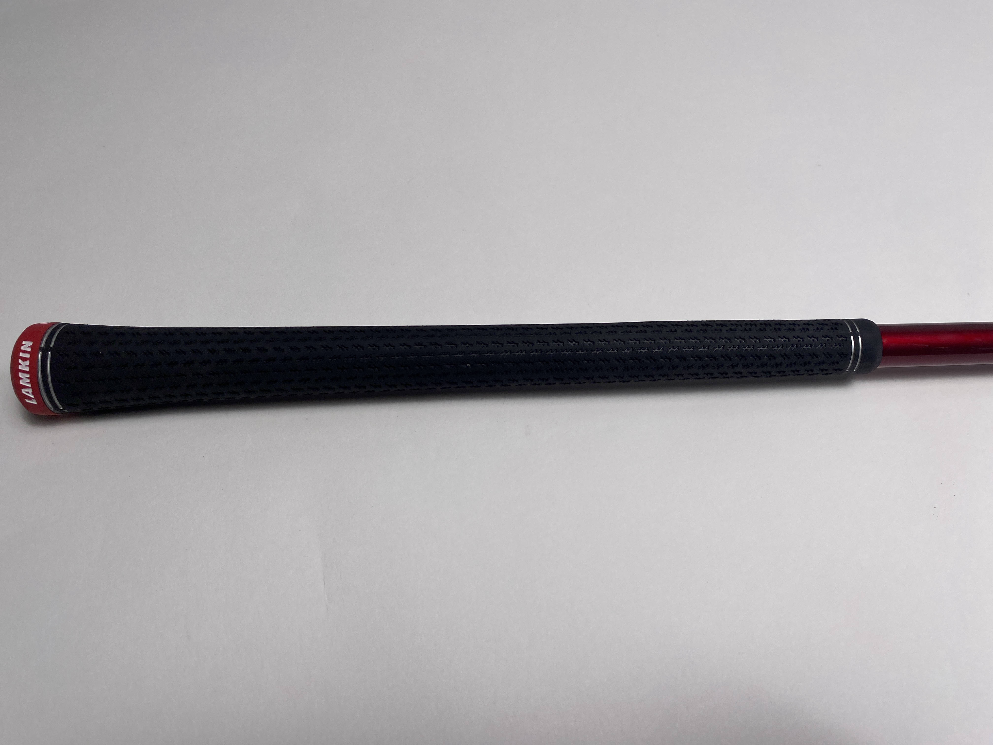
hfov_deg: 67.3
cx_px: 496
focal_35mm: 26
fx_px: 746
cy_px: 372
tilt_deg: -57.9
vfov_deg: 53.1
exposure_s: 1/719
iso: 32
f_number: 1.8
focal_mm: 4.25
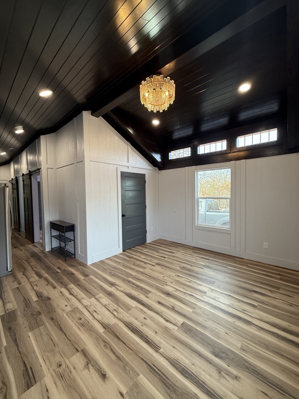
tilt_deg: -2.3
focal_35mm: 14
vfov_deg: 102.1
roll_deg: +0.8
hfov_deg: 85.7
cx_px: 150
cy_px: 200
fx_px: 161
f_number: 2.2
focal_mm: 2.22
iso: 125
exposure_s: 1/120
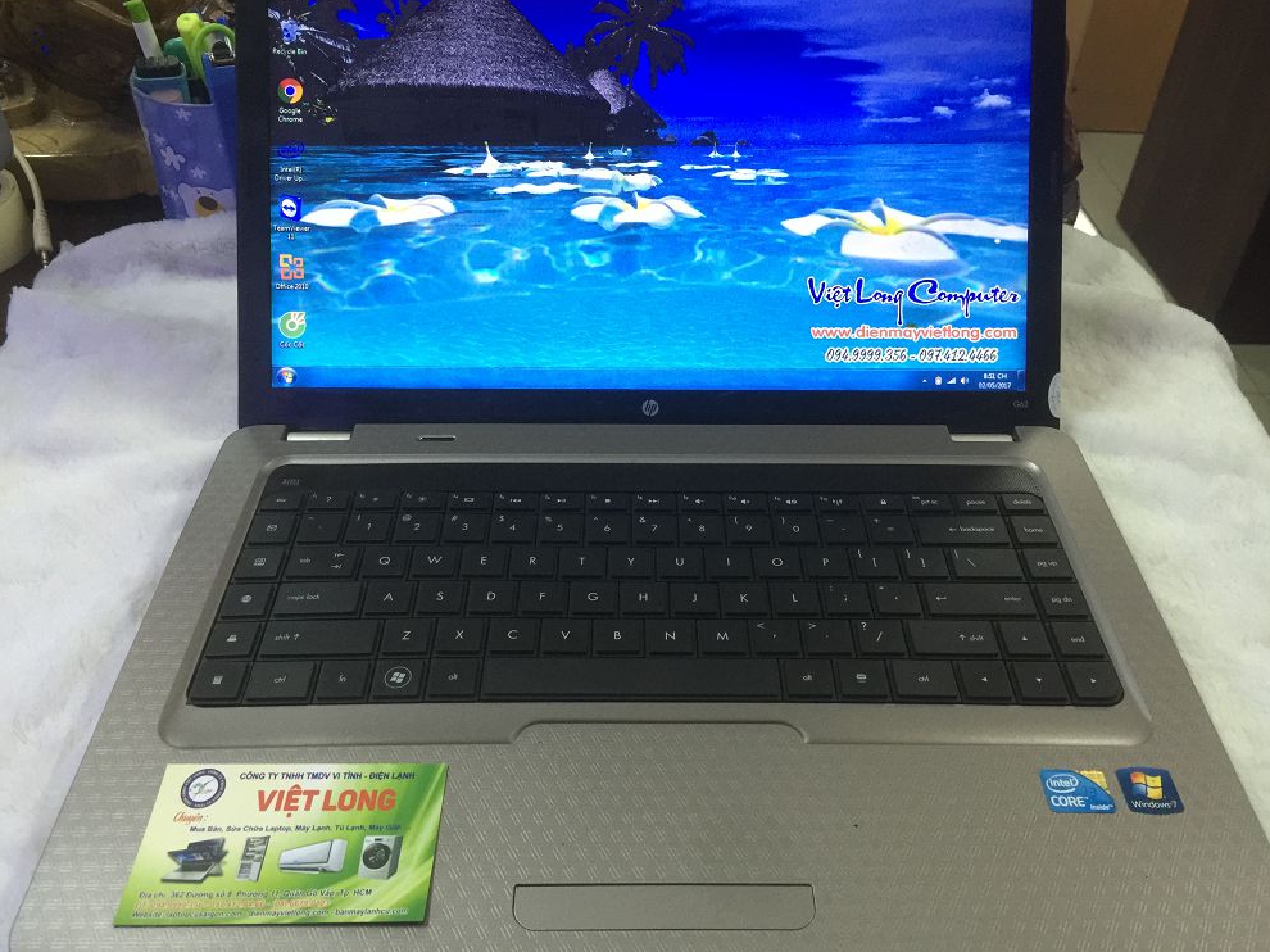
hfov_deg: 60.0
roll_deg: -4.5
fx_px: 1100
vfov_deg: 46.8
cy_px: 466
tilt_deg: -39.3
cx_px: 645
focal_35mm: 30
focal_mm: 4.15
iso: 160
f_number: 2.2
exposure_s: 1/17
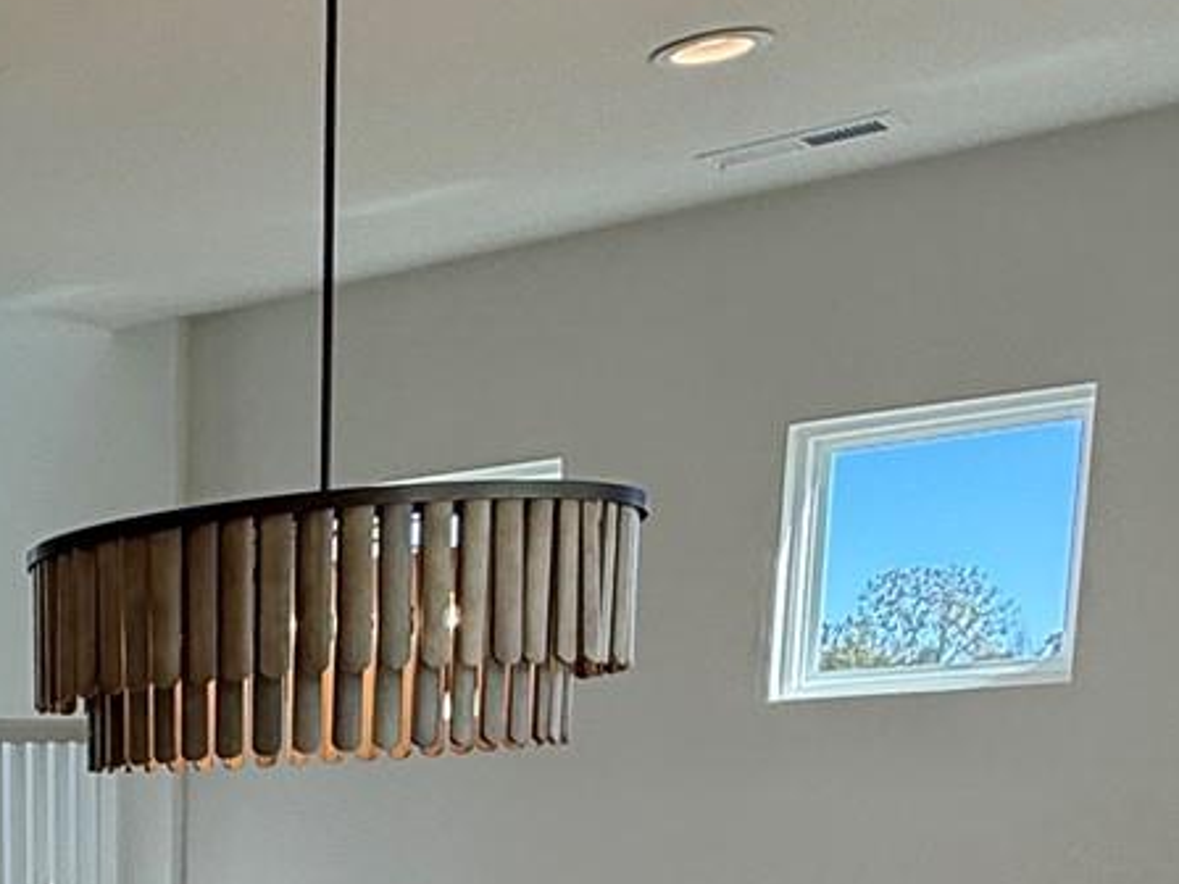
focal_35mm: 64
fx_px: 2180
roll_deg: +2.8
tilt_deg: -11.6
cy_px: 1263
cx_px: -326
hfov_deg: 26.1
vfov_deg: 20.2
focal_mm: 2.22
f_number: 2.2
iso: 64
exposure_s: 1/200
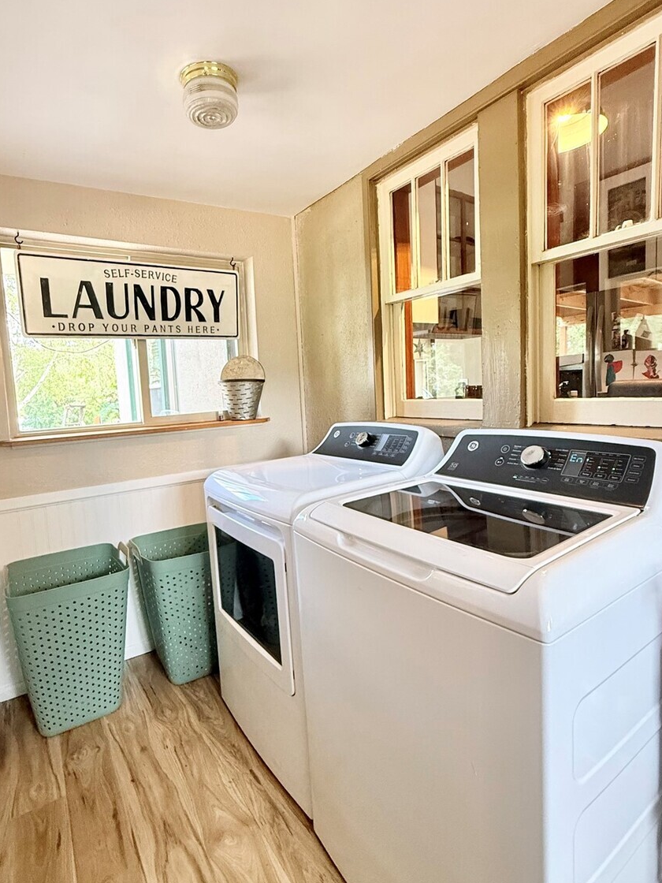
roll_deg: +2.4
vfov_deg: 87.7
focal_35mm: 18
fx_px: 459
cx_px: 296
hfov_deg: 71.4
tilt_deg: -4.1
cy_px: 432
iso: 500
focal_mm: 2.22
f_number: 2.2
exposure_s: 1/60
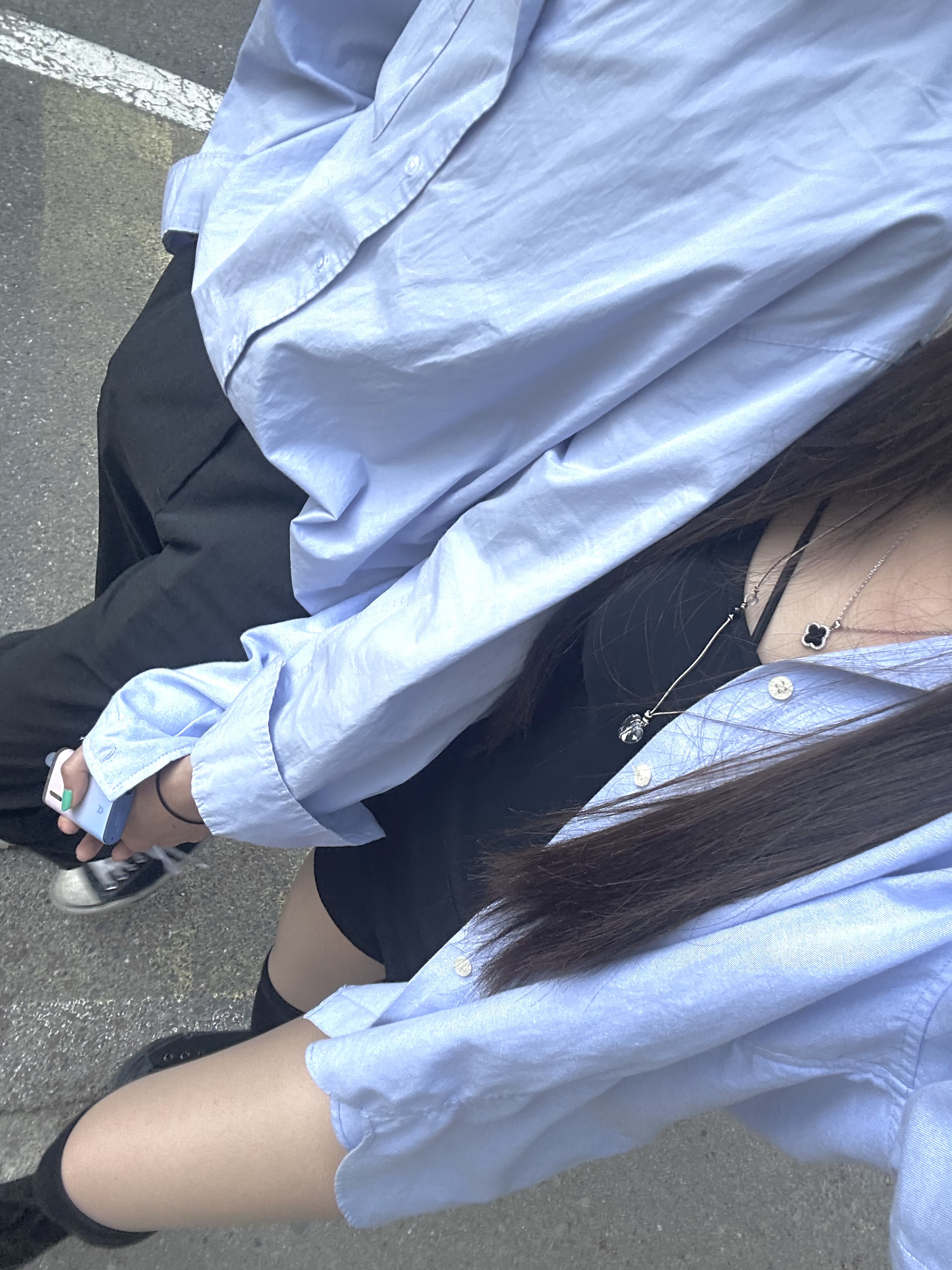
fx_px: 1100
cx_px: 476
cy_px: 635
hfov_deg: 46.8
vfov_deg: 60.0
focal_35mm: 30
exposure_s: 1/121
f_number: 1.9
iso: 32
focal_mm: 2.69
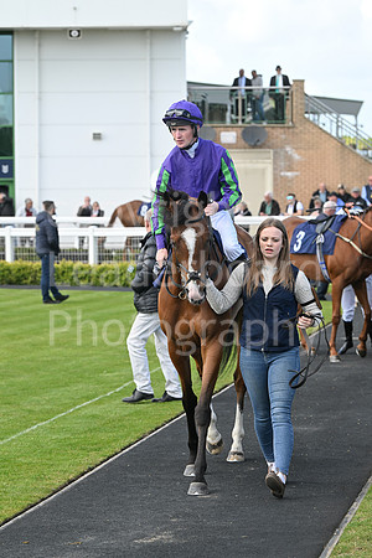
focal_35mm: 135
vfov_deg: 15.2
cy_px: 279
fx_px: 2092
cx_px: 186
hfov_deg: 10.2
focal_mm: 135
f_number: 6.3
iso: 400
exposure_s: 1/640
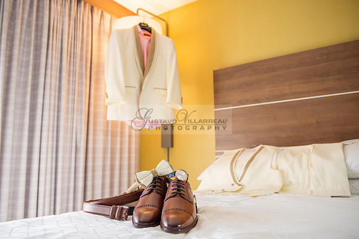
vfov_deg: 44.5
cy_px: 120
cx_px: 180
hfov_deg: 63.0
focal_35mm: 29
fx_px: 293
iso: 500
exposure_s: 1/250
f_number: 3.5
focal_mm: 29
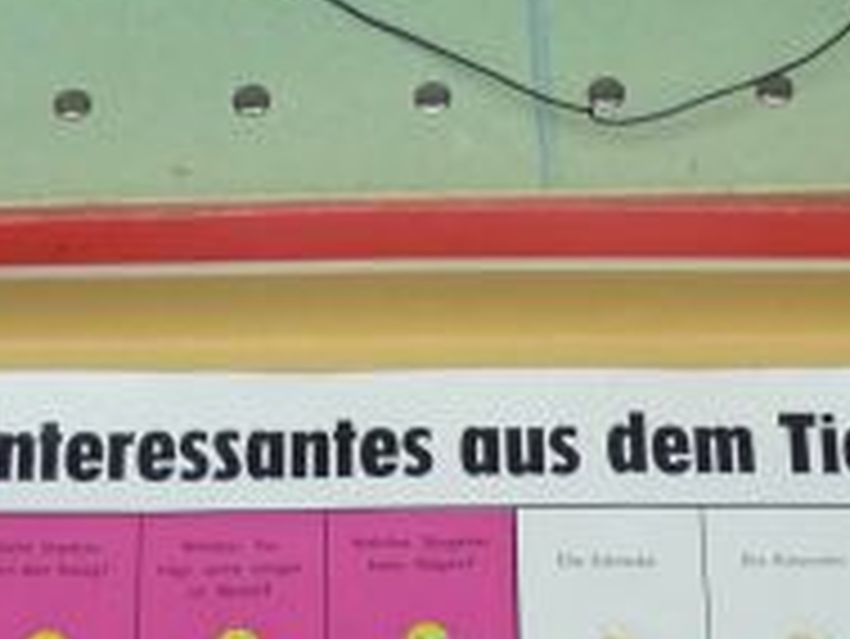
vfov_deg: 12.9
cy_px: 522
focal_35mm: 114
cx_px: 445
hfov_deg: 17.3
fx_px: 2801
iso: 100
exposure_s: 1/50
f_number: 2.8
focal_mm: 4.8
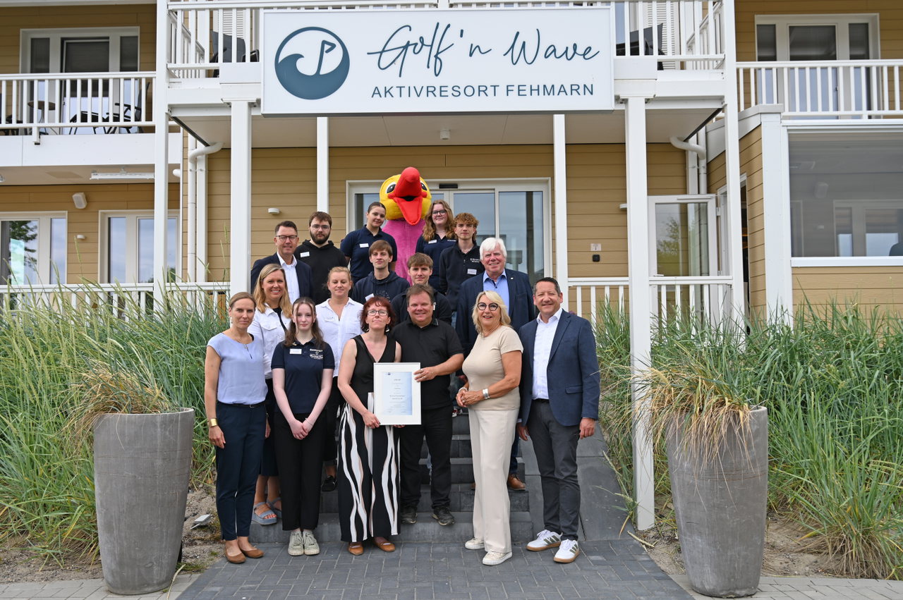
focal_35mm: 30
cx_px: 452
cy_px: 300
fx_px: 752
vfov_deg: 43.5
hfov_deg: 62.0
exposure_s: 1/250
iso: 100
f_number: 5.6
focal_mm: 30
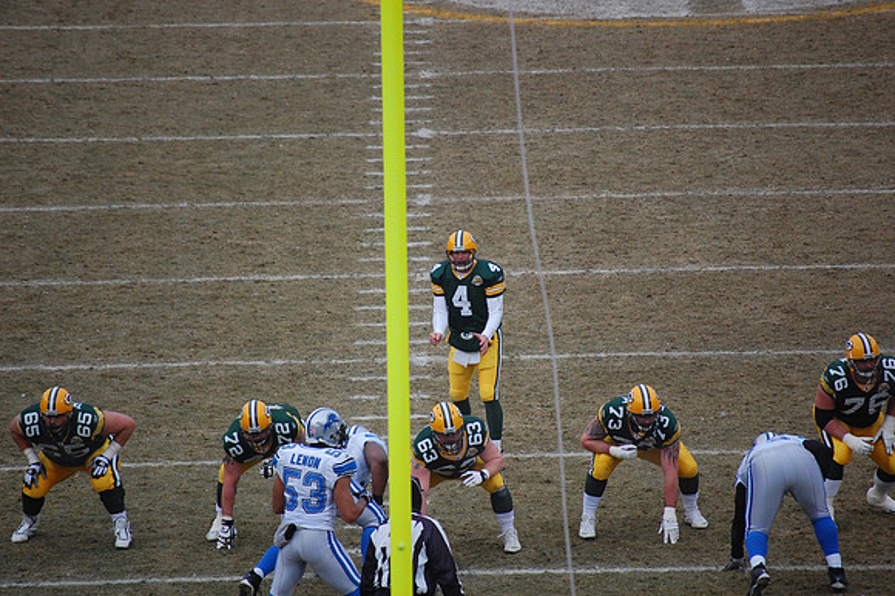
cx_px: 448
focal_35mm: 300
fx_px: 7454
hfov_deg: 6.9
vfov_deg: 4.6
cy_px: 298
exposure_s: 1/1250
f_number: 5.6
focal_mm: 200
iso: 800
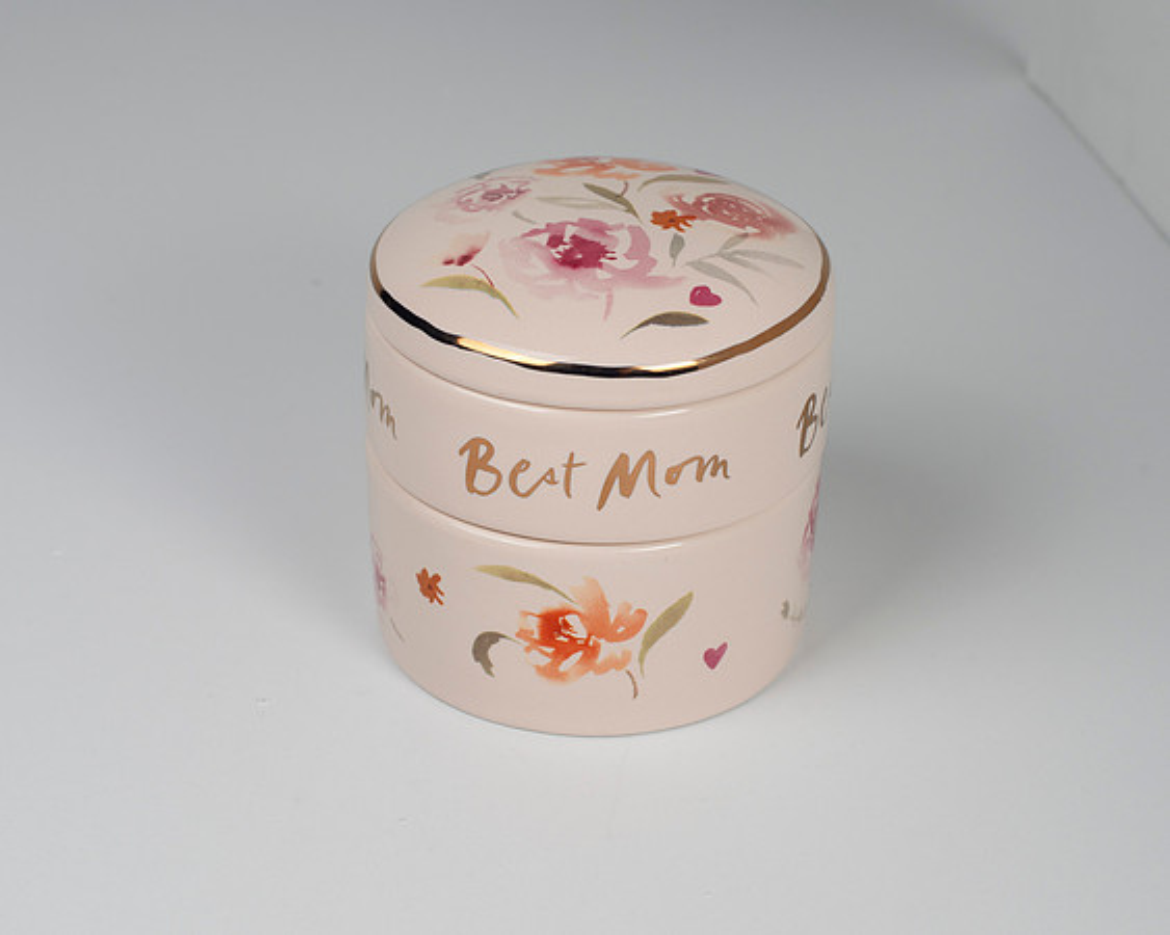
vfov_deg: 21.8
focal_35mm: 70
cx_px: 572
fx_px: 2424
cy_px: 466
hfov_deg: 27.1
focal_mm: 50
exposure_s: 1/250
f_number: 9
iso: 200
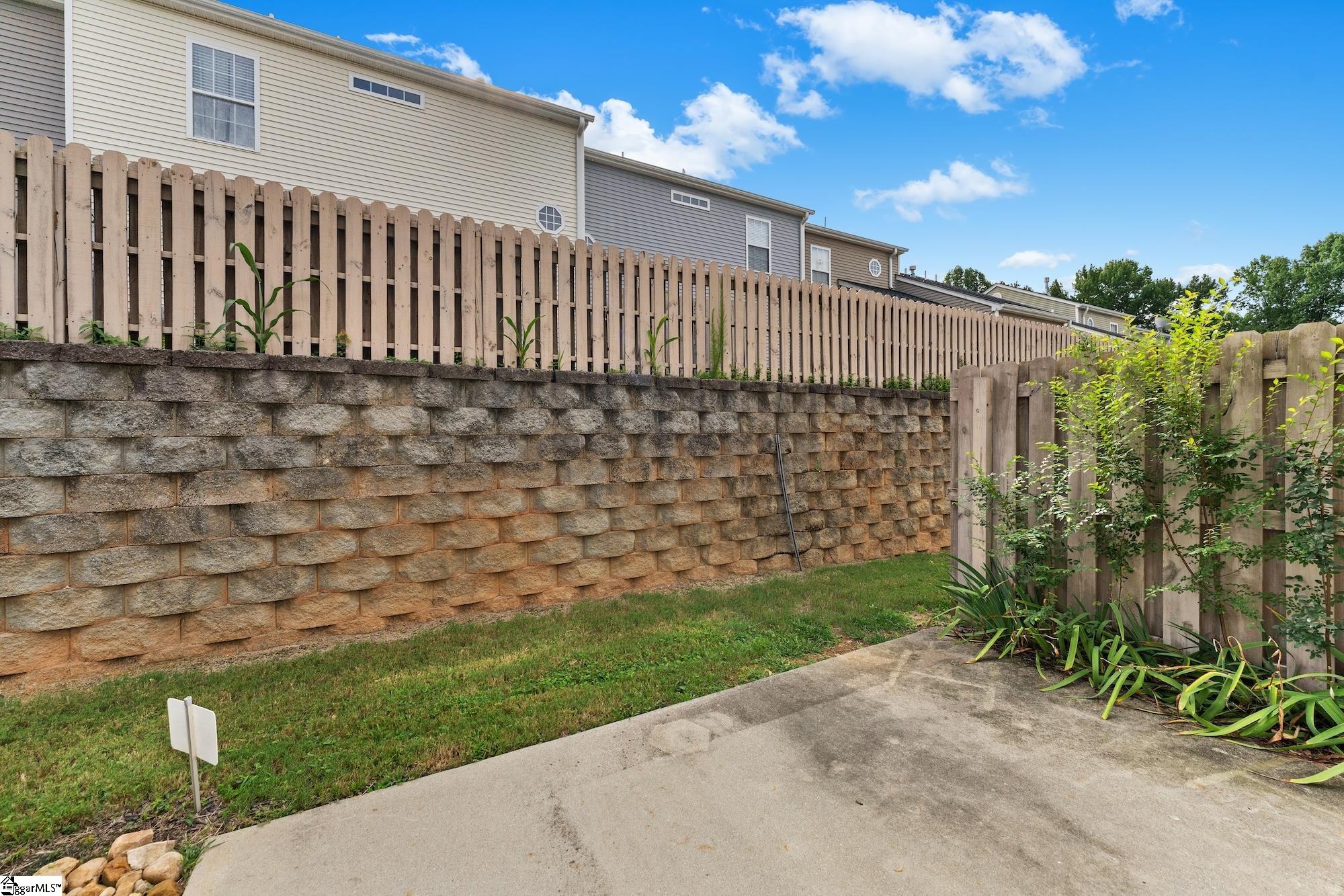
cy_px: 448
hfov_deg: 104.3
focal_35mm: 14
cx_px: 672
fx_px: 523
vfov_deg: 81.2
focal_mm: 14
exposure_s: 1/640
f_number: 5.6
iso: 400
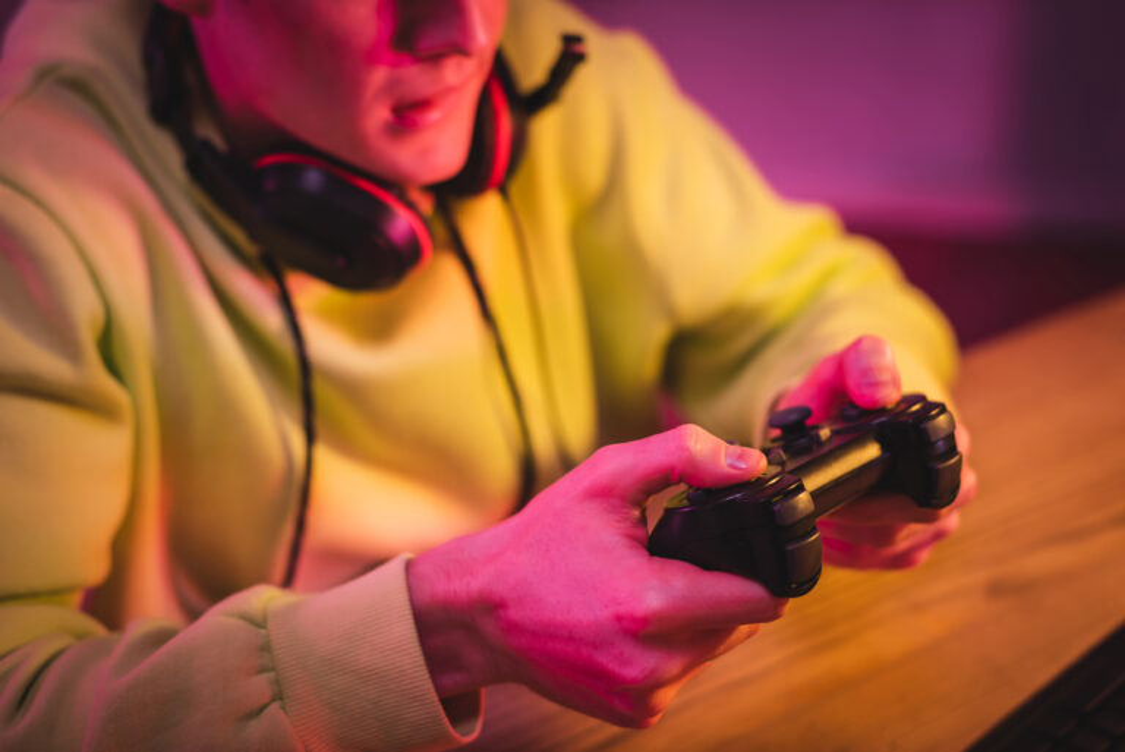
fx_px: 1563
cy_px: 376
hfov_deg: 39.6
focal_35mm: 50
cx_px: 562
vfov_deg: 27.0
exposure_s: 1/200
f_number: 2.8
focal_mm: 50
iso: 200
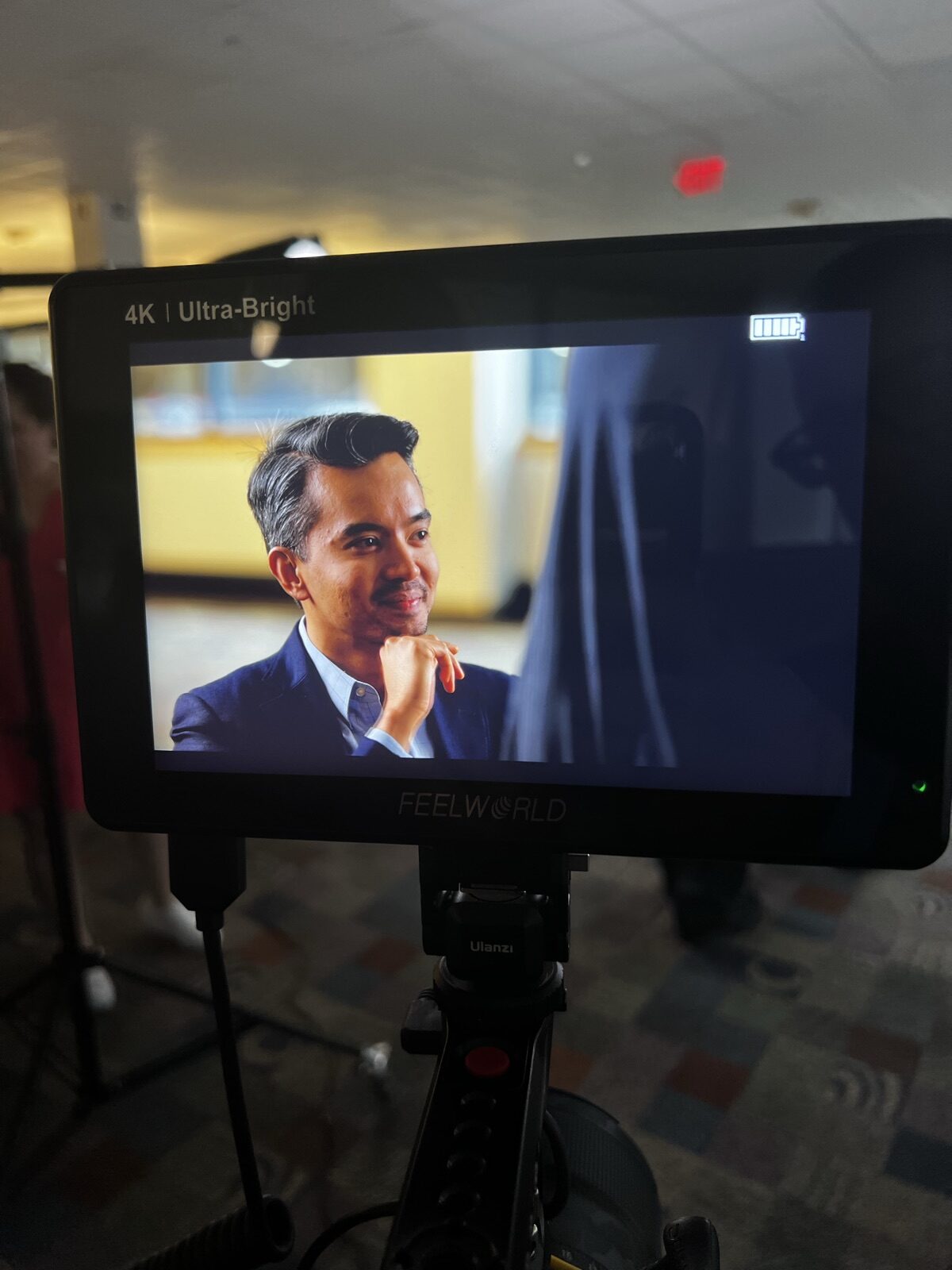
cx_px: 476
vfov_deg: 67.3
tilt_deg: -15.8
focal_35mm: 26
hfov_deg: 53.1
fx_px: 953
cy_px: 635
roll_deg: +1.3
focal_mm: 5.7
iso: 50
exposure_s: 1/120
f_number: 1.5
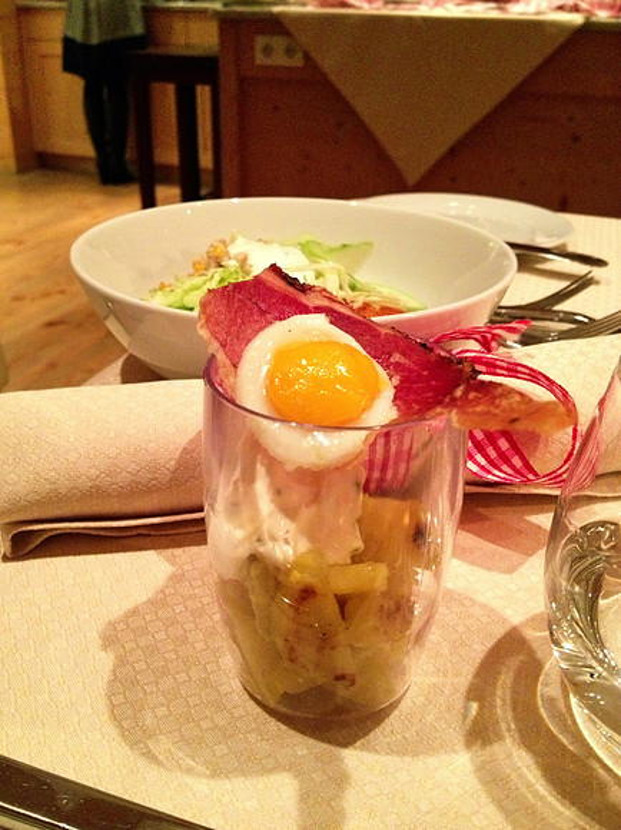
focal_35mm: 35
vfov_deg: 52.7
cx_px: 310
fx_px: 838
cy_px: 415
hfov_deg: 40.6
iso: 640
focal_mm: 4.28
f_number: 2.4
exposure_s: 1/15
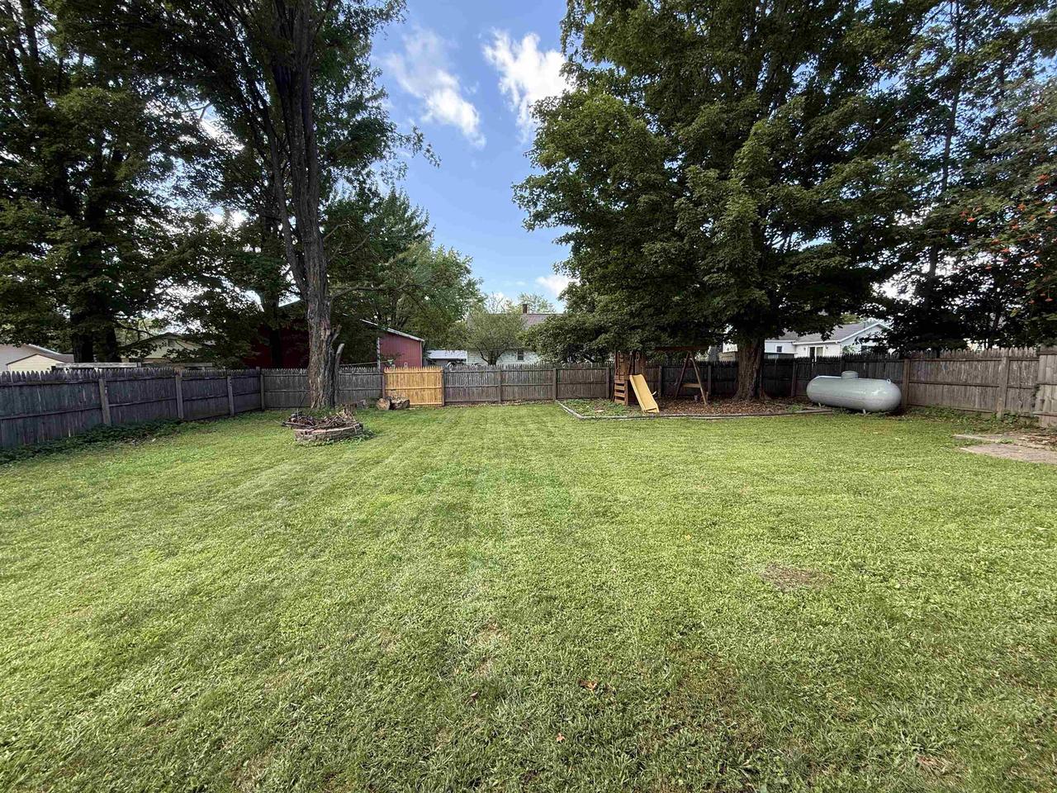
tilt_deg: -4.0
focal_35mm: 14
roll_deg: +0.1
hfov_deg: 102.1
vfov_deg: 85.7
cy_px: 396
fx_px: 427
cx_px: 528
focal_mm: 2.22
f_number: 2.2
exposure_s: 1/217
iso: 64
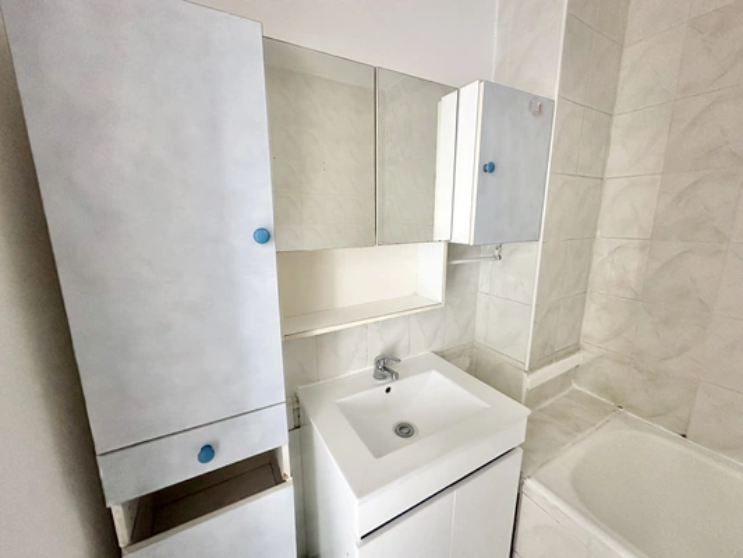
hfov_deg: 102.1
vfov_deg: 85.7
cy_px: 279
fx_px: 301
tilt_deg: -11.0
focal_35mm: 14
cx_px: 372
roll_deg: +0.6
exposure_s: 1/60
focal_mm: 2.22
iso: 800
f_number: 2.2
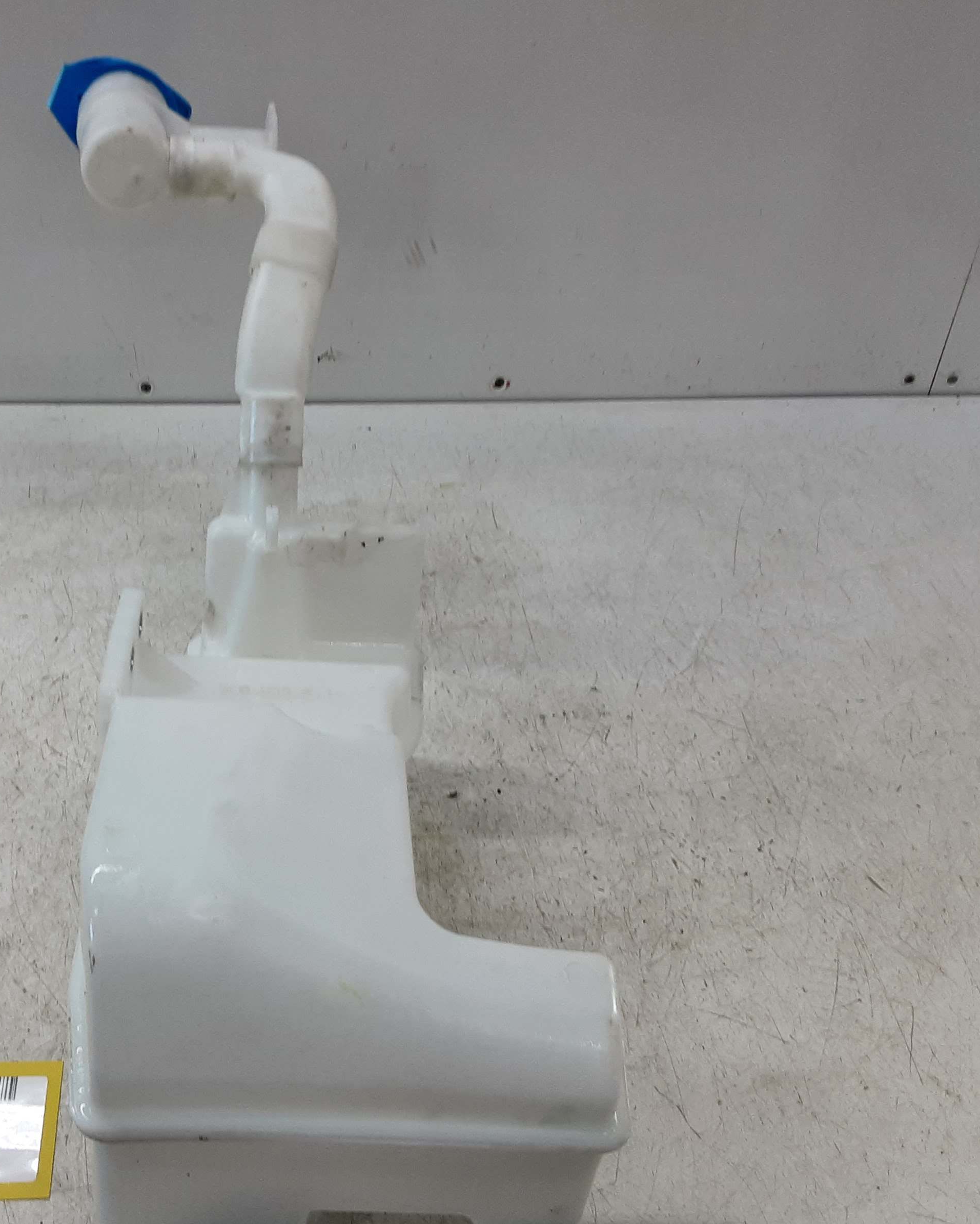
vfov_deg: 50.3
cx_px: 248
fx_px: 1305
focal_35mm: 36
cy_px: 609
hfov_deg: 40.0
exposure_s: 1/50
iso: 50
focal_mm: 2.91
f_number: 1.9
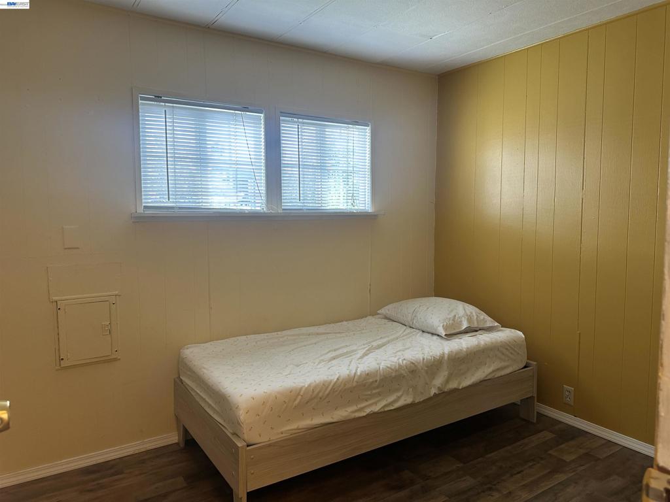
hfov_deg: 71.6
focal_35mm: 24
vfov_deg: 56.8
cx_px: 335
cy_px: 251
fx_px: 465
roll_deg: -0.3
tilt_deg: -4.9
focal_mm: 6.86
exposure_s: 1/60
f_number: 1.78
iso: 160
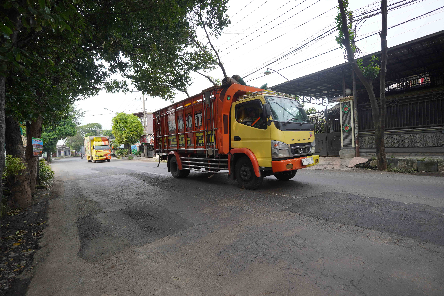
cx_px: 222
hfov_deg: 95.0
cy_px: 148
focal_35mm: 16
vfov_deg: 72.1
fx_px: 203
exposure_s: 1/800
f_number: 1.8
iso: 100
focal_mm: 11
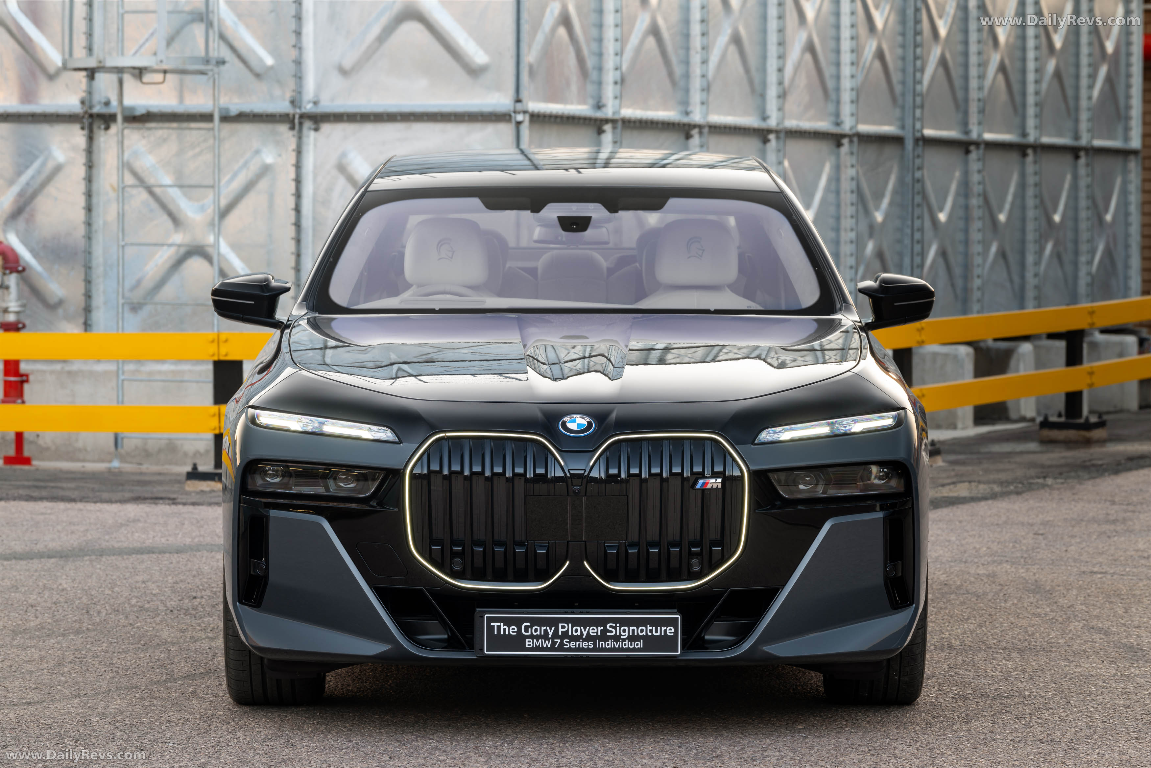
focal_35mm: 140
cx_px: 576
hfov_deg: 14.7
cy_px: 384
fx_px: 4477
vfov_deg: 9.8
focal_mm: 140
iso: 100
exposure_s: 1/2.5
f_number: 8
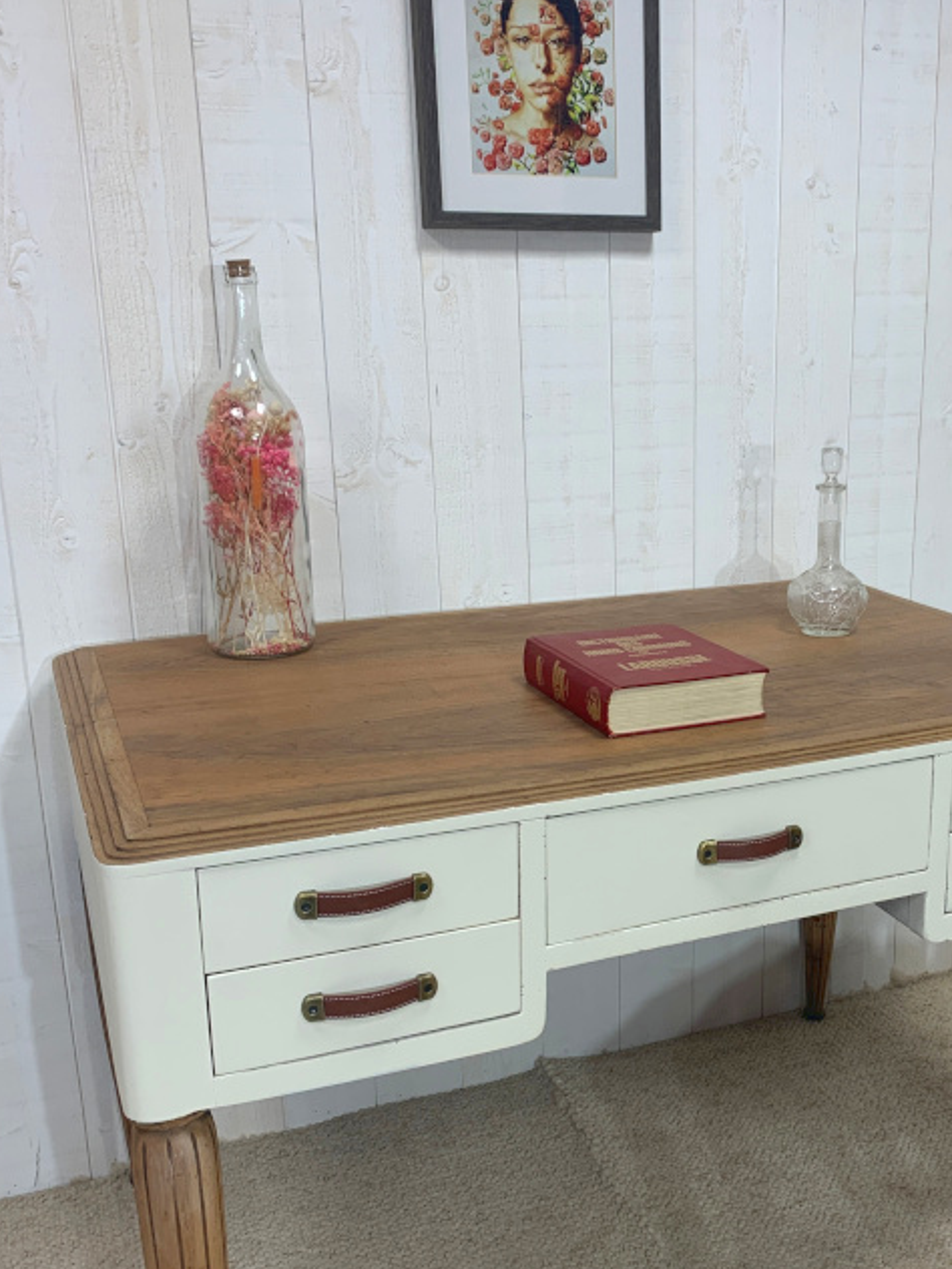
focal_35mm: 37
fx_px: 1357
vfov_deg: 50.0
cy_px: 707
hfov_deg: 38.1
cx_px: 666
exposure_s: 1/100
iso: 64
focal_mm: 4.25
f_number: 1.8
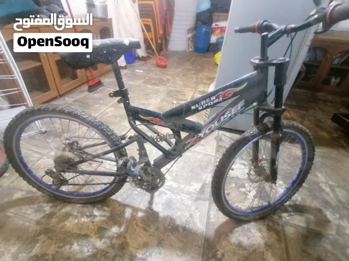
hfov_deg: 91.0
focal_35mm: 17
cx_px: 174
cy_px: 130
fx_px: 171
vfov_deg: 74.7
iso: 800
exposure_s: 1/16.7
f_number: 2.4
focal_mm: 1.78
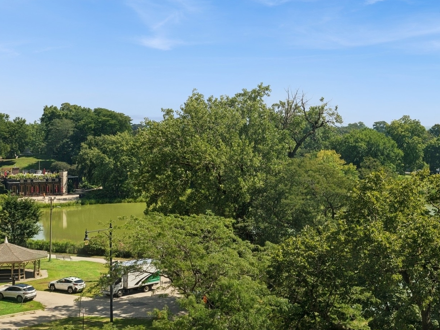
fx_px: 801
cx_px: 311
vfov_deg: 23.3
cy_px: 134
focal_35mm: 63
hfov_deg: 30.4
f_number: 8
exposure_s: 1/400
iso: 250
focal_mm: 27
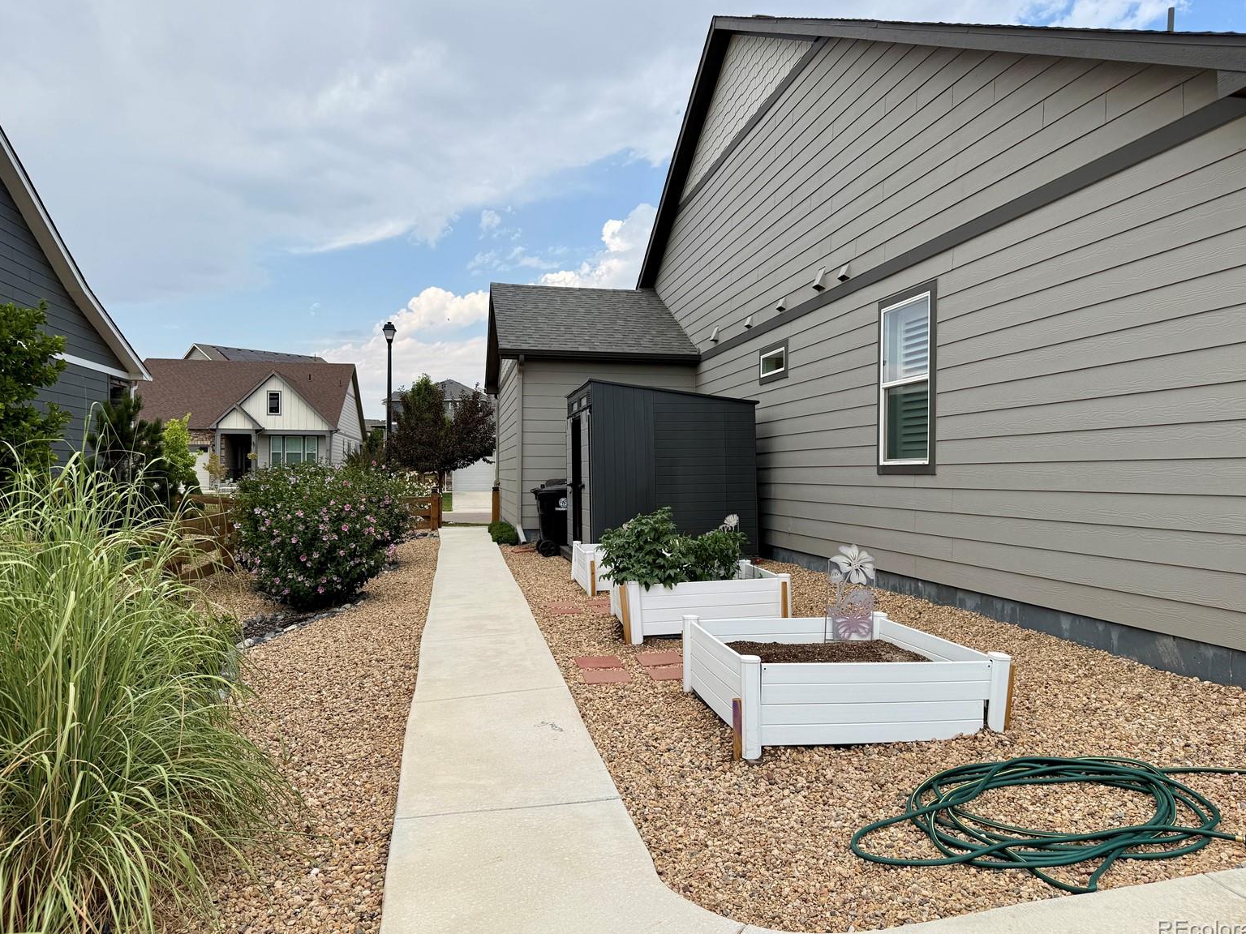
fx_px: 900
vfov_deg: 54.9
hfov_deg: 69.4
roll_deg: +0.0
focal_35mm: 25
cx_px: 638
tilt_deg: +1.1
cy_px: 459
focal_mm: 6.76
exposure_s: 1/2801
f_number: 1.78
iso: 80
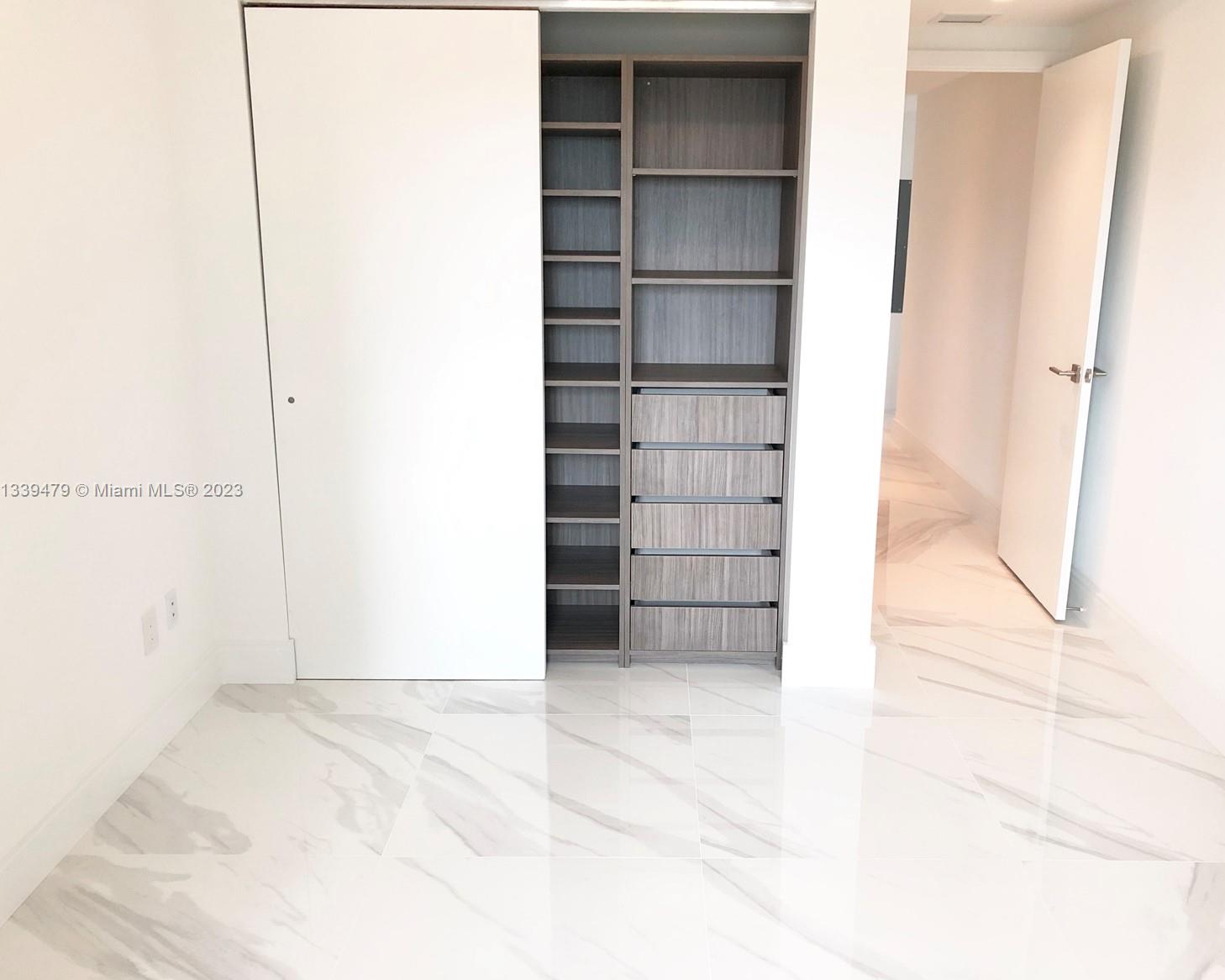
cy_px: 491
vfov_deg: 48.5
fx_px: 1088
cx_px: 645
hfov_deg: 58.7
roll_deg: -0.5
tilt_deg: -14.7
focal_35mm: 30
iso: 40
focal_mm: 4
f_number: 1.8
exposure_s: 1/84
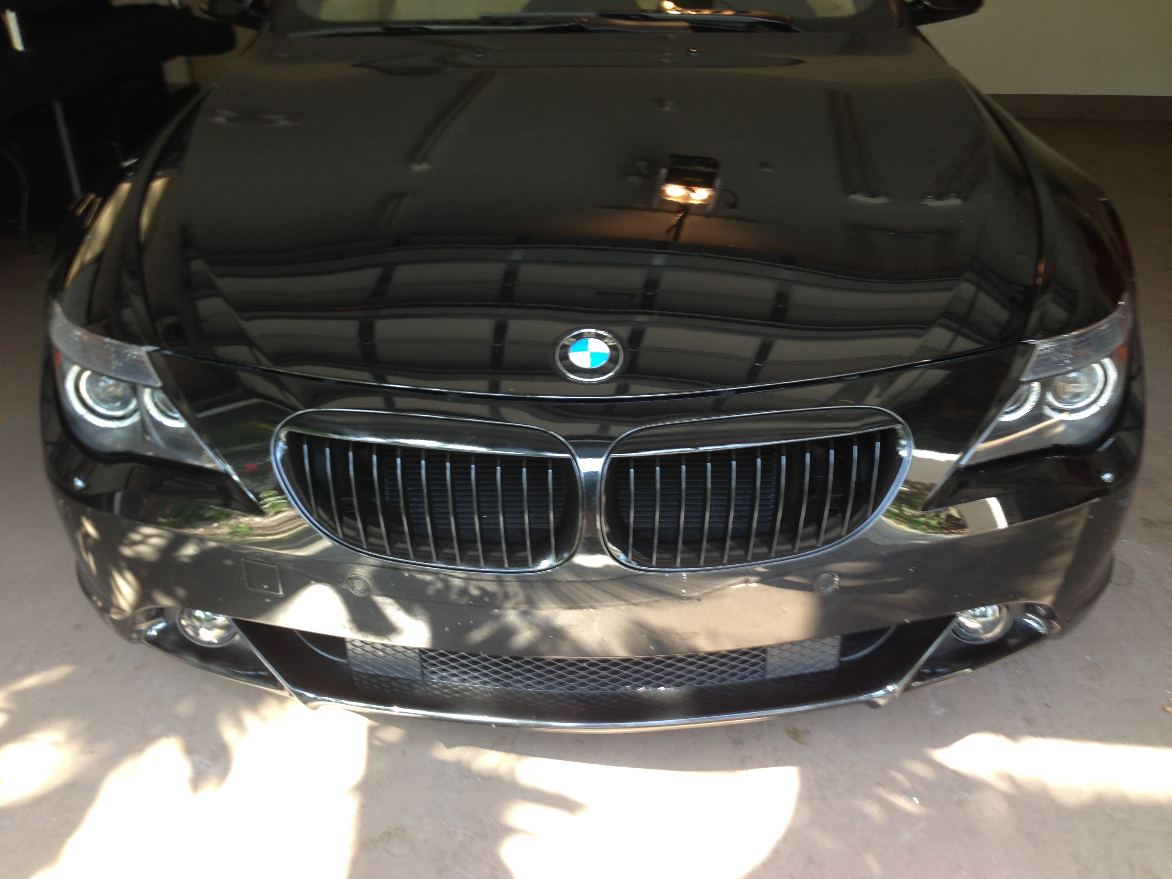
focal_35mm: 33
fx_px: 1117
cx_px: 586
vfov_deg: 42.9
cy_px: 440
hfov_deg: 55.4
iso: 50
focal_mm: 4.13
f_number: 2.4
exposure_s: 1/24
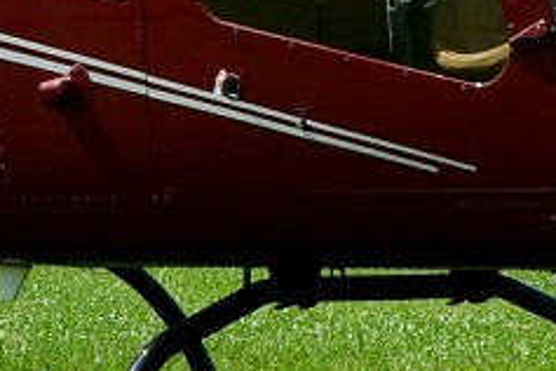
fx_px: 5034
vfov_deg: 4.2
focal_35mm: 326
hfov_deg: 6.3
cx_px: 29
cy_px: -270
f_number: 9
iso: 100
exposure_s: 1/320
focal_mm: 32
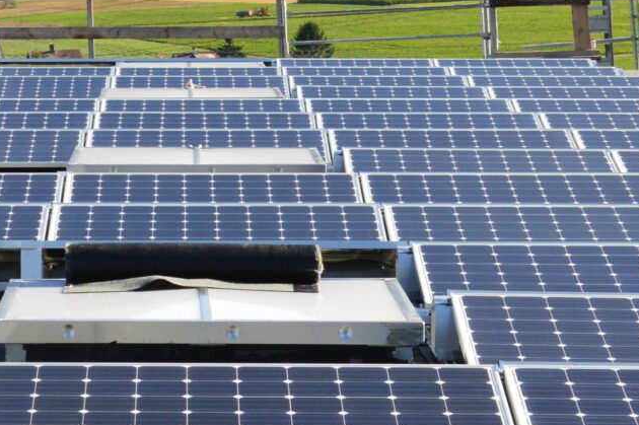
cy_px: -173
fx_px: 3458
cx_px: -19
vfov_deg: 6.9
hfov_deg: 10.5
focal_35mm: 195
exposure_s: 1/320
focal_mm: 32
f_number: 10
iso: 400
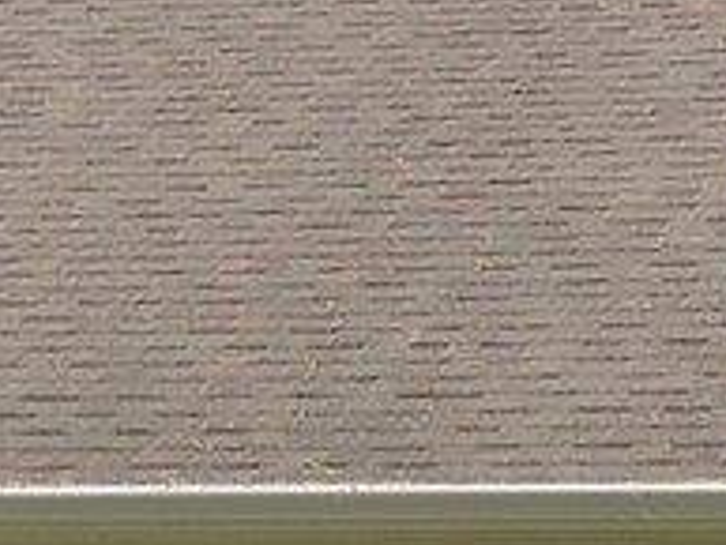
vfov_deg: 5.0
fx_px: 6128
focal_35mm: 292
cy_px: 917
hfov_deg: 6.7
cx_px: -489
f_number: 3.7
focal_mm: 9.8
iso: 100
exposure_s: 1/640
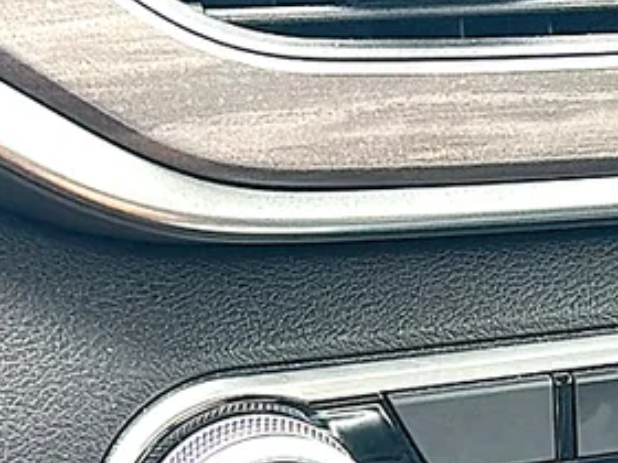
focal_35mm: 105
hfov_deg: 17.7
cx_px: 759
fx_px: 1875
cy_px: 446
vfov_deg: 13.9
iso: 100
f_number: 1.78
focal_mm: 6.86
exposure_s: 1/204
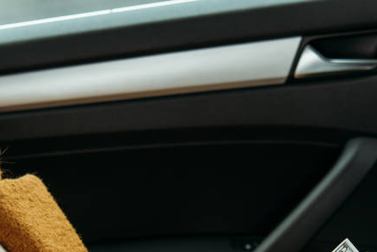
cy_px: 289
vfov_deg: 12.8
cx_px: 173
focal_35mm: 105
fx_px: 1101
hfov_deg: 19.4
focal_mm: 45
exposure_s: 1/160
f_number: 4
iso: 320
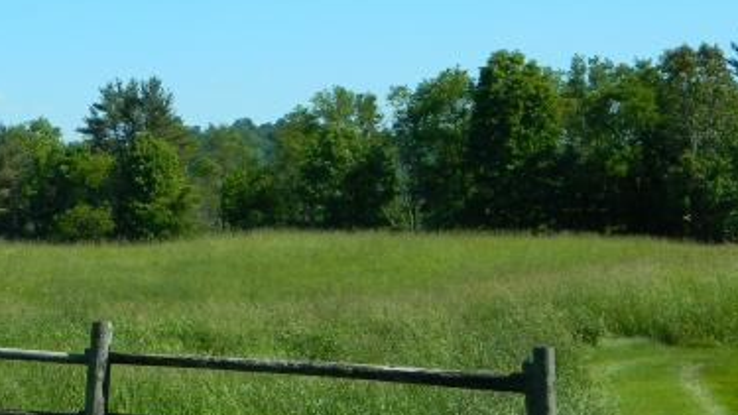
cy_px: 51
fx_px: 2740
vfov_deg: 8.6
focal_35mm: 140
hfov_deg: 15.0
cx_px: -73
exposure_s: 1/800
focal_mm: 8.4
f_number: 3.6
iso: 80
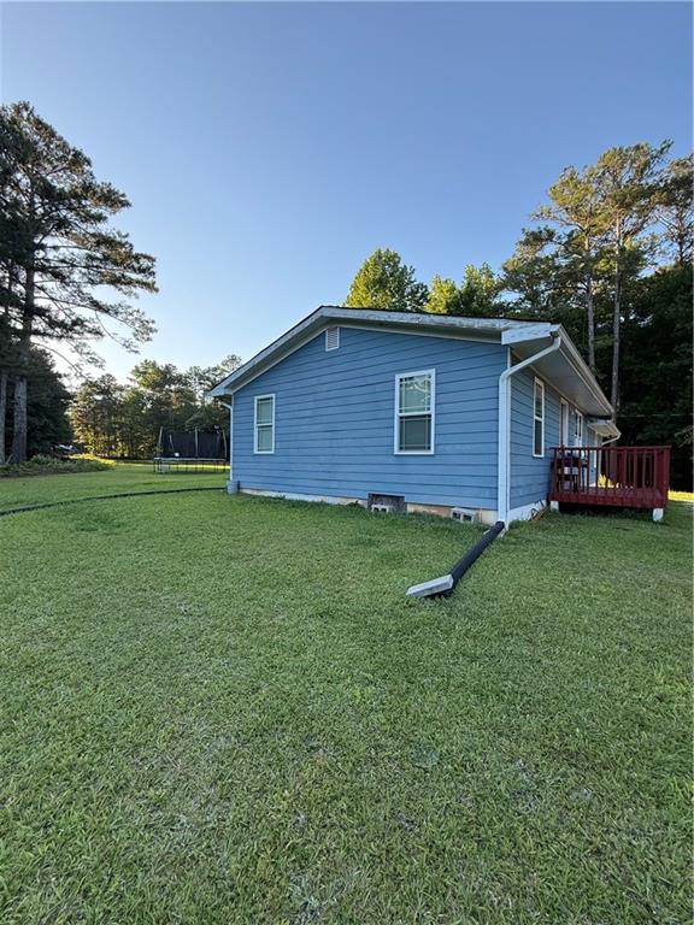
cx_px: 347
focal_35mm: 14
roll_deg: -0.4
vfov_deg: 102.1
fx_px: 374
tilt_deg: +1.2
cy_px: 462
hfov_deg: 85.7
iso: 64
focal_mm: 2.22
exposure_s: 1/304
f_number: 2.2
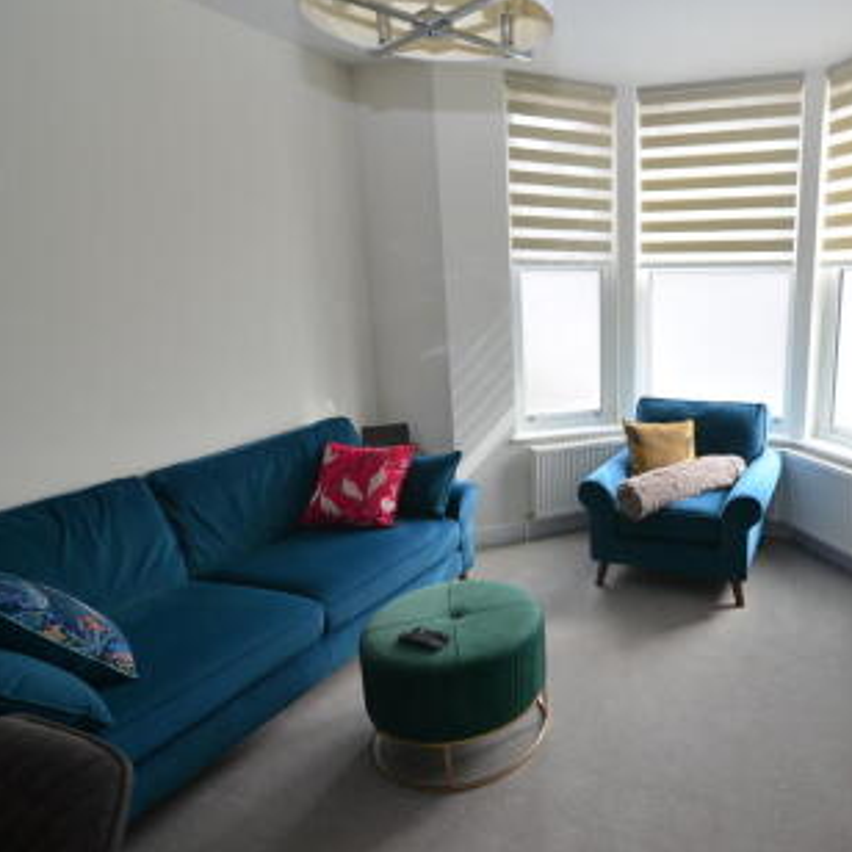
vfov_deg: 70.5
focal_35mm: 22
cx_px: 636
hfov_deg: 66.2
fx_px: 603
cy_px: 430
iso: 400
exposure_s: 1/125
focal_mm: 11
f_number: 5.6
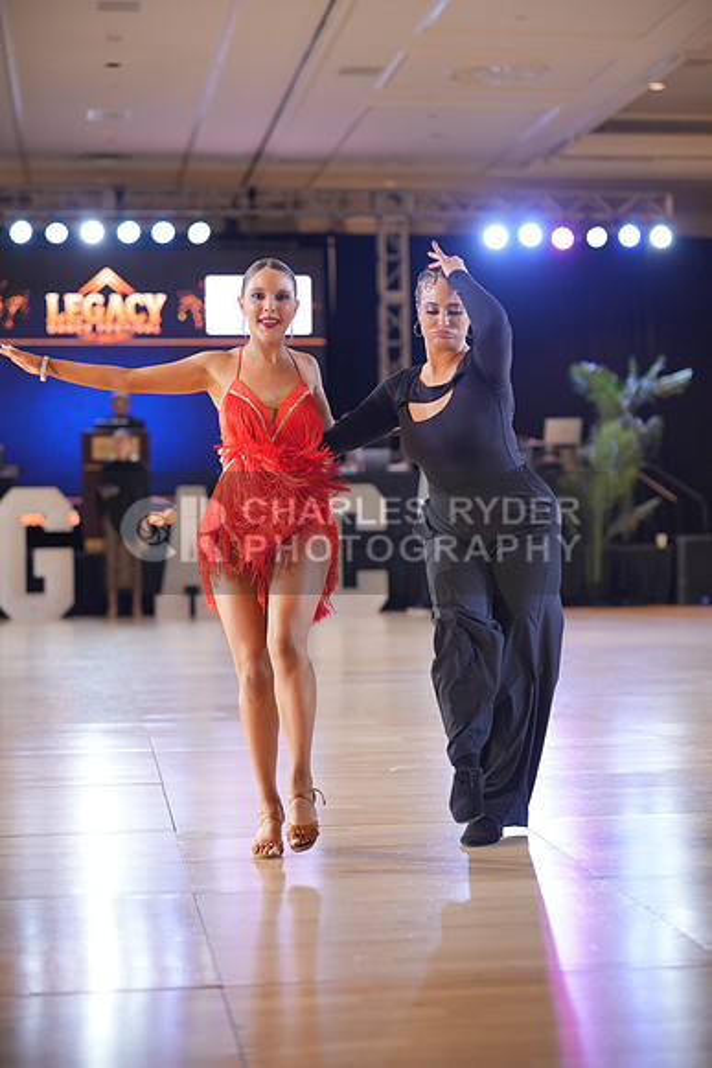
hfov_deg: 20.3
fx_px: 1986
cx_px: 356
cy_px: 534
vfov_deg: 30.1
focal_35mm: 67
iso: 1600
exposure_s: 1/500
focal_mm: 67
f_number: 2
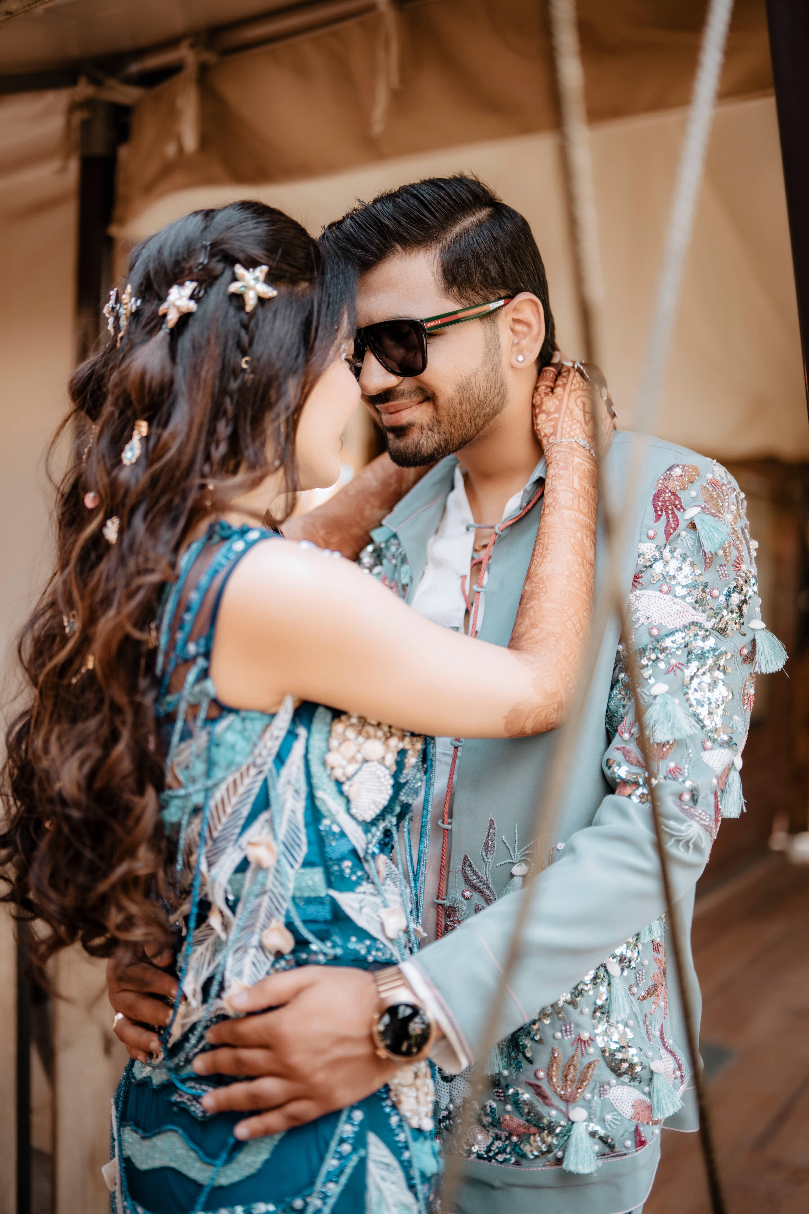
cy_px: 607
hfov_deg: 37.9
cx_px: 404
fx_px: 1180
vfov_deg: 54.4
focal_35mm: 35
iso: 160
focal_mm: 35
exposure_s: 1/500
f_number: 1.4
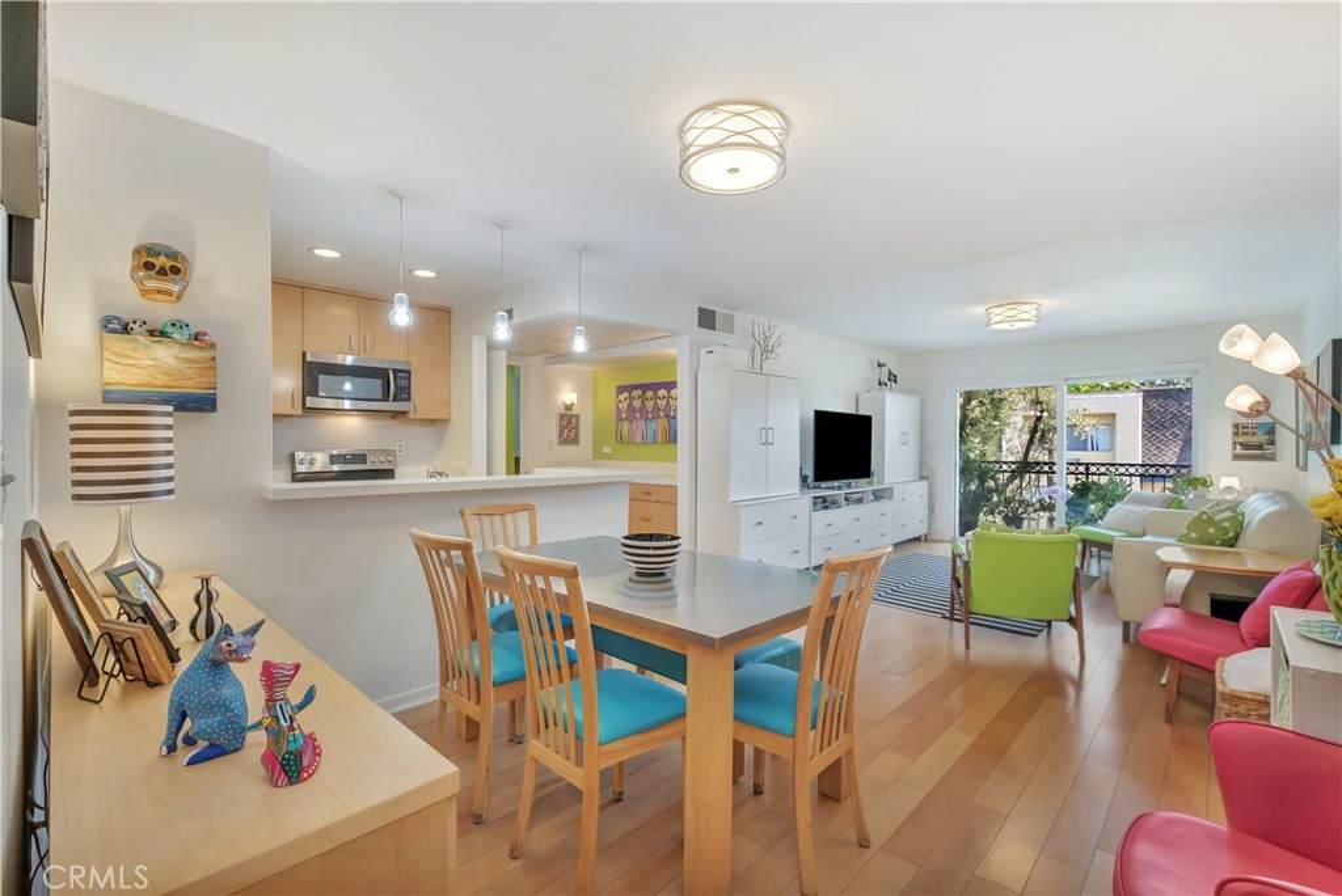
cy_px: 448
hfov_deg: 100.4
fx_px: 559
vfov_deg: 77.4
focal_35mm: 15
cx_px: 671
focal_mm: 10
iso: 640
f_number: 7.1
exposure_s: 1/30
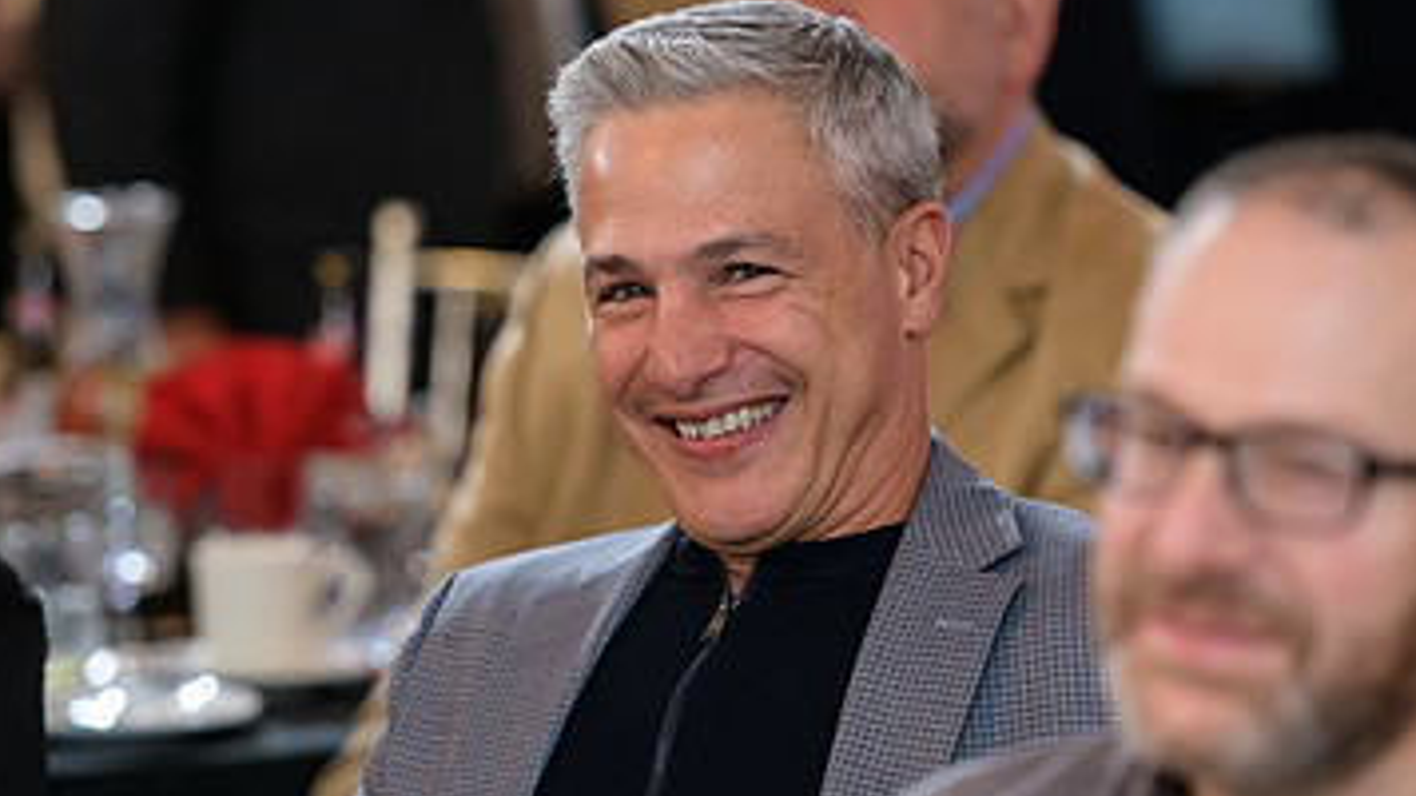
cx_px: 684
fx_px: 10247
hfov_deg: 7.9
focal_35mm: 273
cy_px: 324
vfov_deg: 4.4
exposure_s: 1/125
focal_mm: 160
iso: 1600
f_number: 3.2
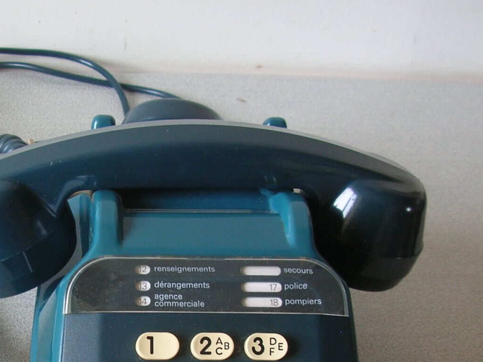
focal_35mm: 68
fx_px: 948
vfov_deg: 21.1
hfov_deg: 27.9
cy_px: 327
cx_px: 92
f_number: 2.8
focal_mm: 5.8
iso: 50
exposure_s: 1/15.2
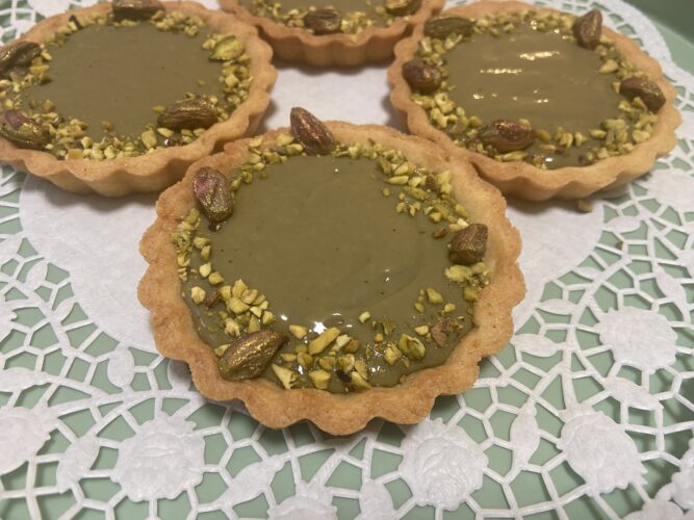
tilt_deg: -54.0
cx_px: 347
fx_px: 521
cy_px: 260
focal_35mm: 26
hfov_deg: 67.3
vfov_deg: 53.0
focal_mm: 4.25
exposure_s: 1/50
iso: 100
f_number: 1.8
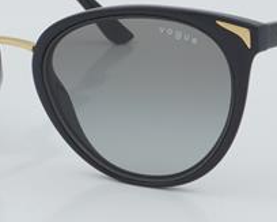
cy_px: 78
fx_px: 1131
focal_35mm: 138
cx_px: 118
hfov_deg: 14.0
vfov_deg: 11.2
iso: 100
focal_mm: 50
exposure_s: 1/3
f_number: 32
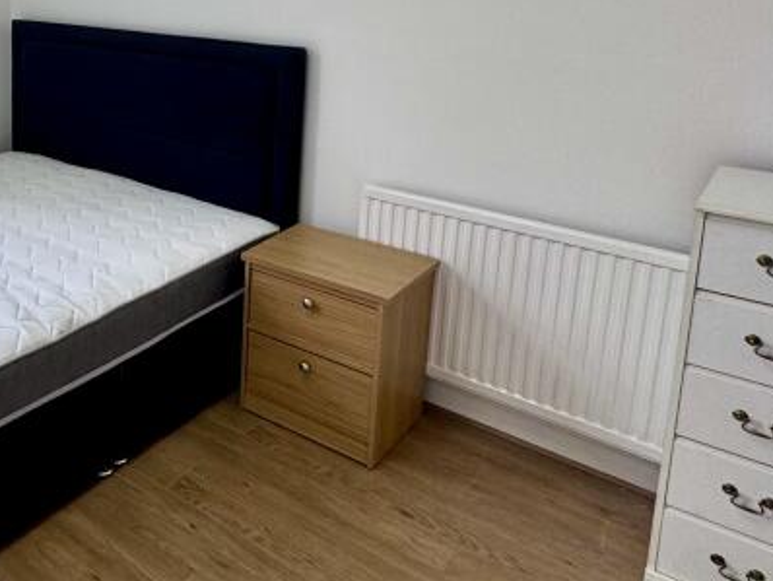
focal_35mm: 36
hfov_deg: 44.2
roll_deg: +0.7
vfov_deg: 37.7
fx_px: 804
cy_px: 85
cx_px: 10
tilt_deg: -10.1
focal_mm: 2.22
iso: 80
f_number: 2.2
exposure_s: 1/99
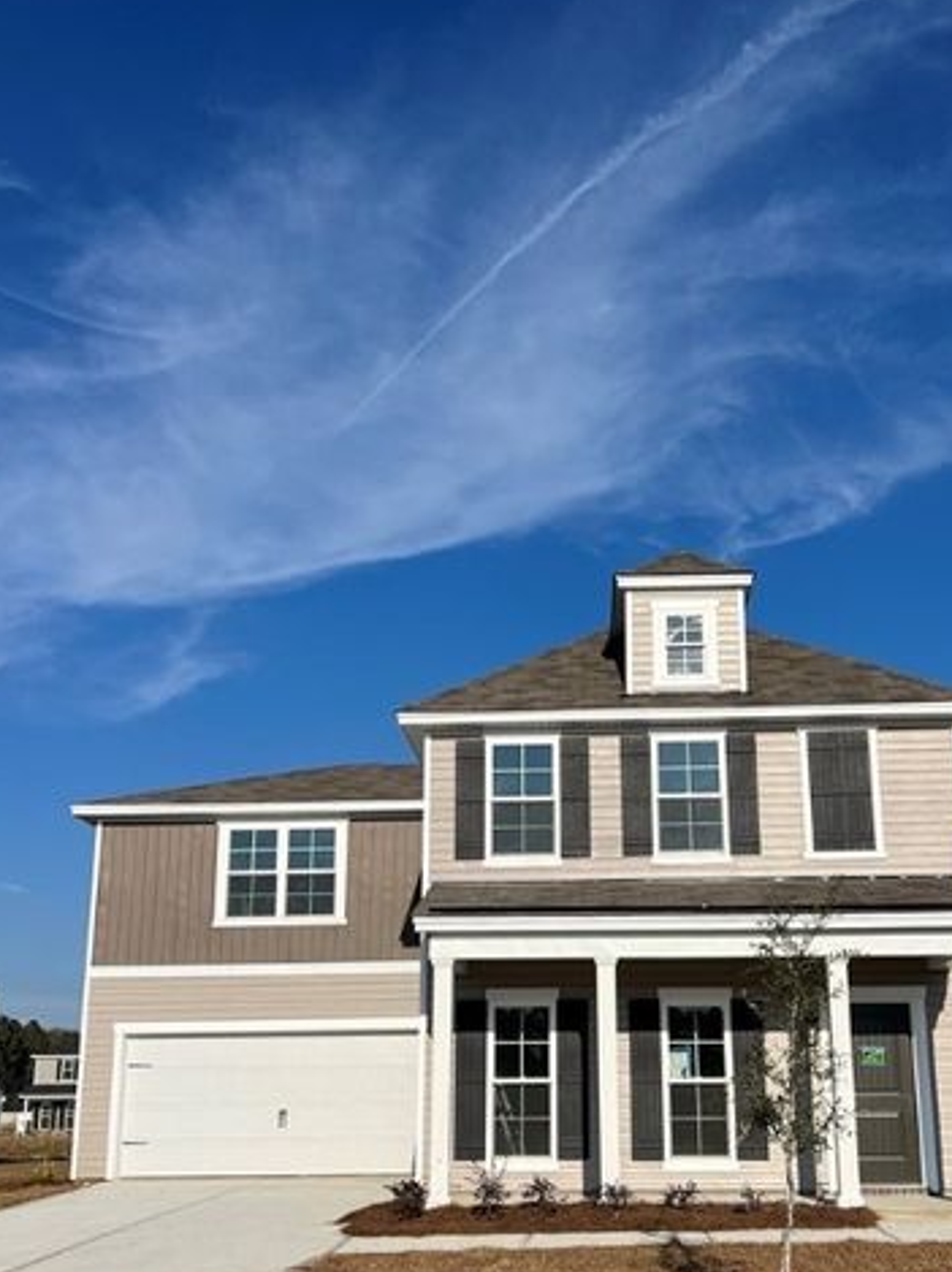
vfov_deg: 49.8
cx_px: 578
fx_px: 1359
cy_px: 780
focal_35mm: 37
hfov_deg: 38.4
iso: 50
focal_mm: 5.7
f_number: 1.5
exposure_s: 1/9434
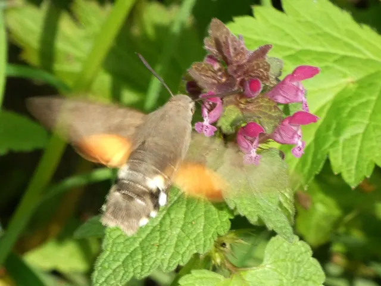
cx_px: 190
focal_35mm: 642
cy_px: 143
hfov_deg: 3.1
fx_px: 7066
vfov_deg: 2.3
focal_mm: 115
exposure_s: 1/100
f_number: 5.6
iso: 400
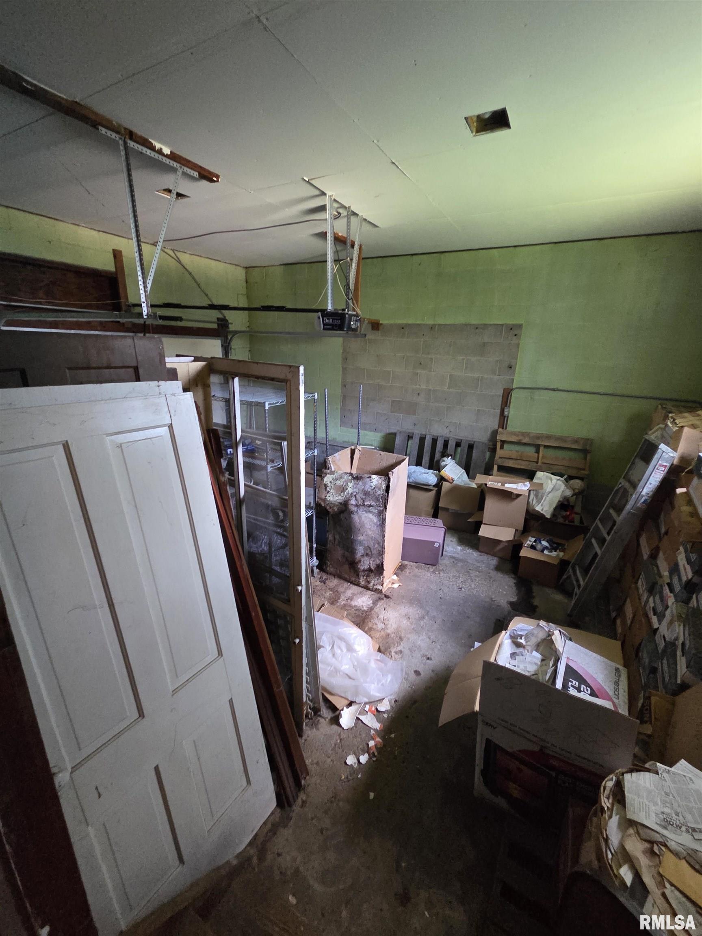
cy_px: 468
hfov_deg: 89.9
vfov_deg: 106.2
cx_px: 351
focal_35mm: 13
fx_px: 352
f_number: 2.2
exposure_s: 1/60
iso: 1600
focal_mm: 2.2
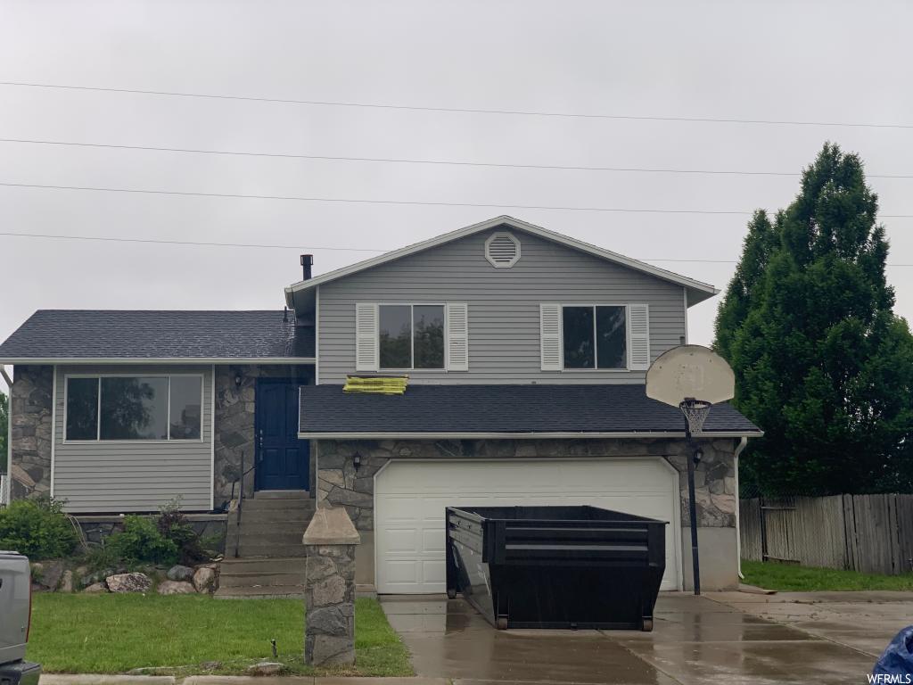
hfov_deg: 36.8
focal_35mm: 52
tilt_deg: +6.9
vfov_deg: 28.0
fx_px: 1372
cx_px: 456
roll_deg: +0.0
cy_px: 342
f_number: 2.4
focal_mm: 6
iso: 16
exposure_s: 1/116
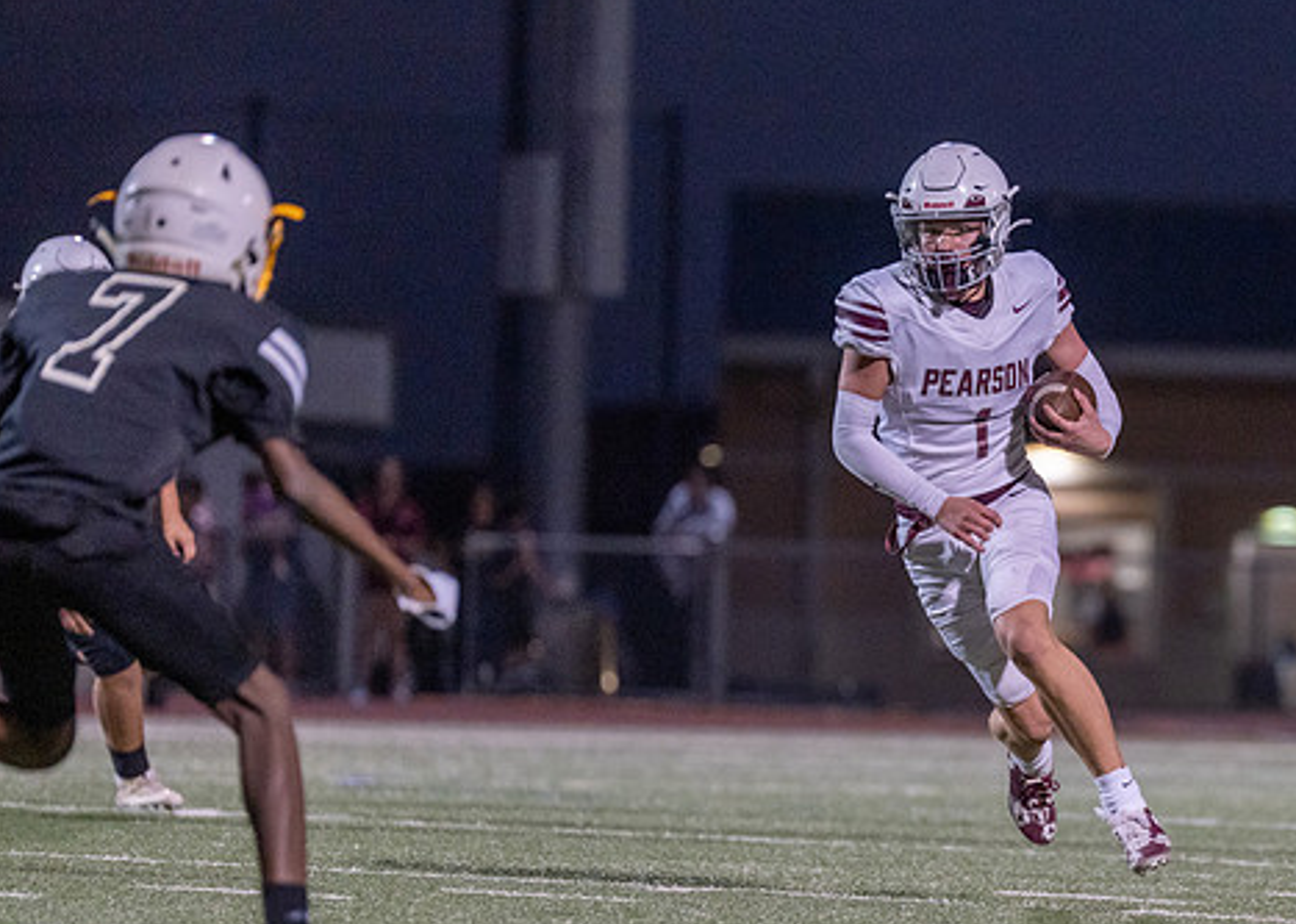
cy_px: 621
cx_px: 1090
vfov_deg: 3.9
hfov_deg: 5.5
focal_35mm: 365
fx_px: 13427
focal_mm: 200
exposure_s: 1/1000
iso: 2000
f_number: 2.8
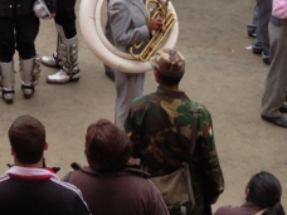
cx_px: 14
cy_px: -118
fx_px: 962
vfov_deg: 12.1
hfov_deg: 16.7
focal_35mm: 116
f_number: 2.4
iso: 50
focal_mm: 4.13
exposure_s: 1/919
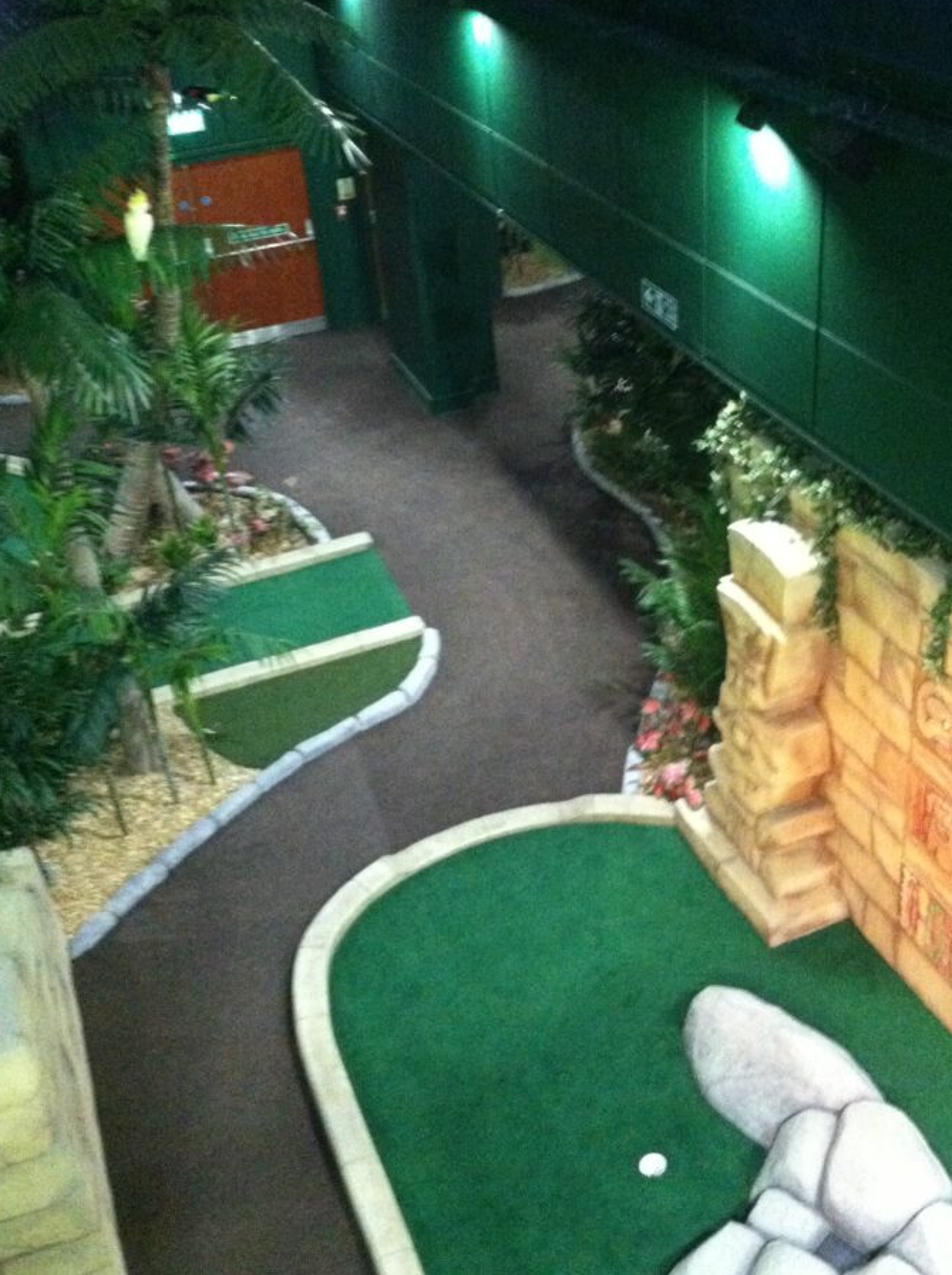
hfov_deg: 35.9
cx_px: 503
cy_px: 548
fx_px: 1471
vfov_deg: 46.7
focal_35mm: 40
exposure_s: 1/15
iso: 1000
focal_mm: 3.85
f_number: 2.8
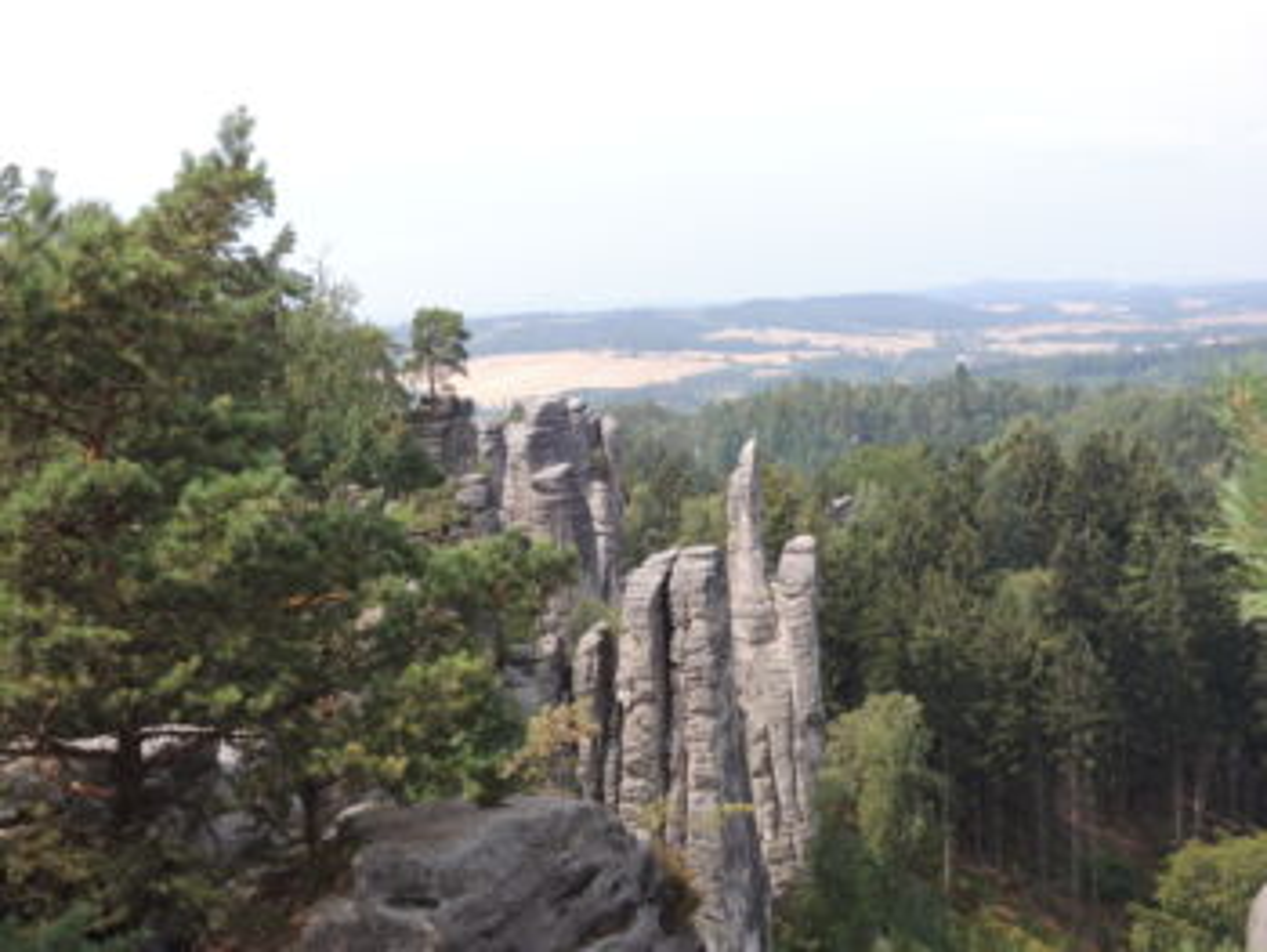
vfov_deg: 21.0
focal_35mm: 70
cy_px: 476
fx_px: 2564
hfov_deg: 27.8
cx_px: 634
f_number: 4.5
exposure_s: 1/320
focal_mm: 12.5
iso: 100
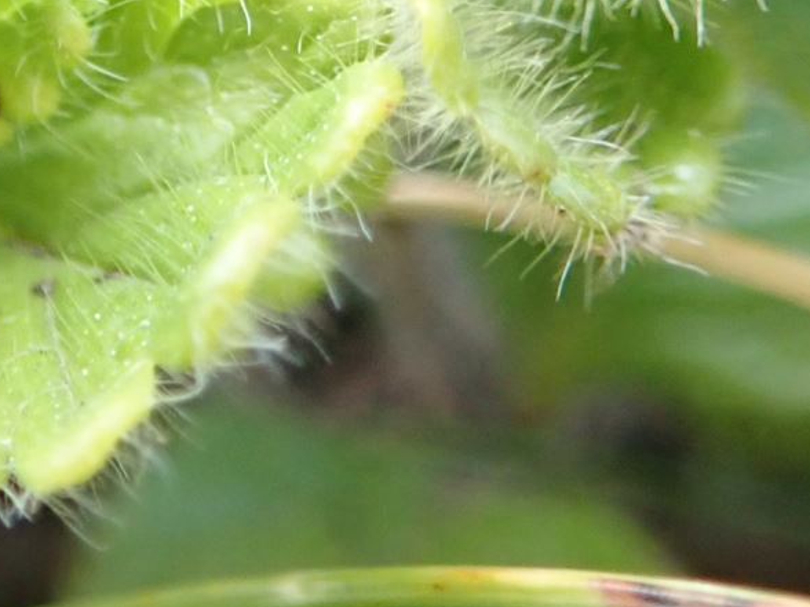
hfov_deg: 18.9
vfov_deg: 14.3
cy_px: -4
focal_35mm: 102
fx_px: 2387
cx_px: 59
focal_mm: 5.5
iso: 500
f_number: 2.3
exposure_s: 1/125
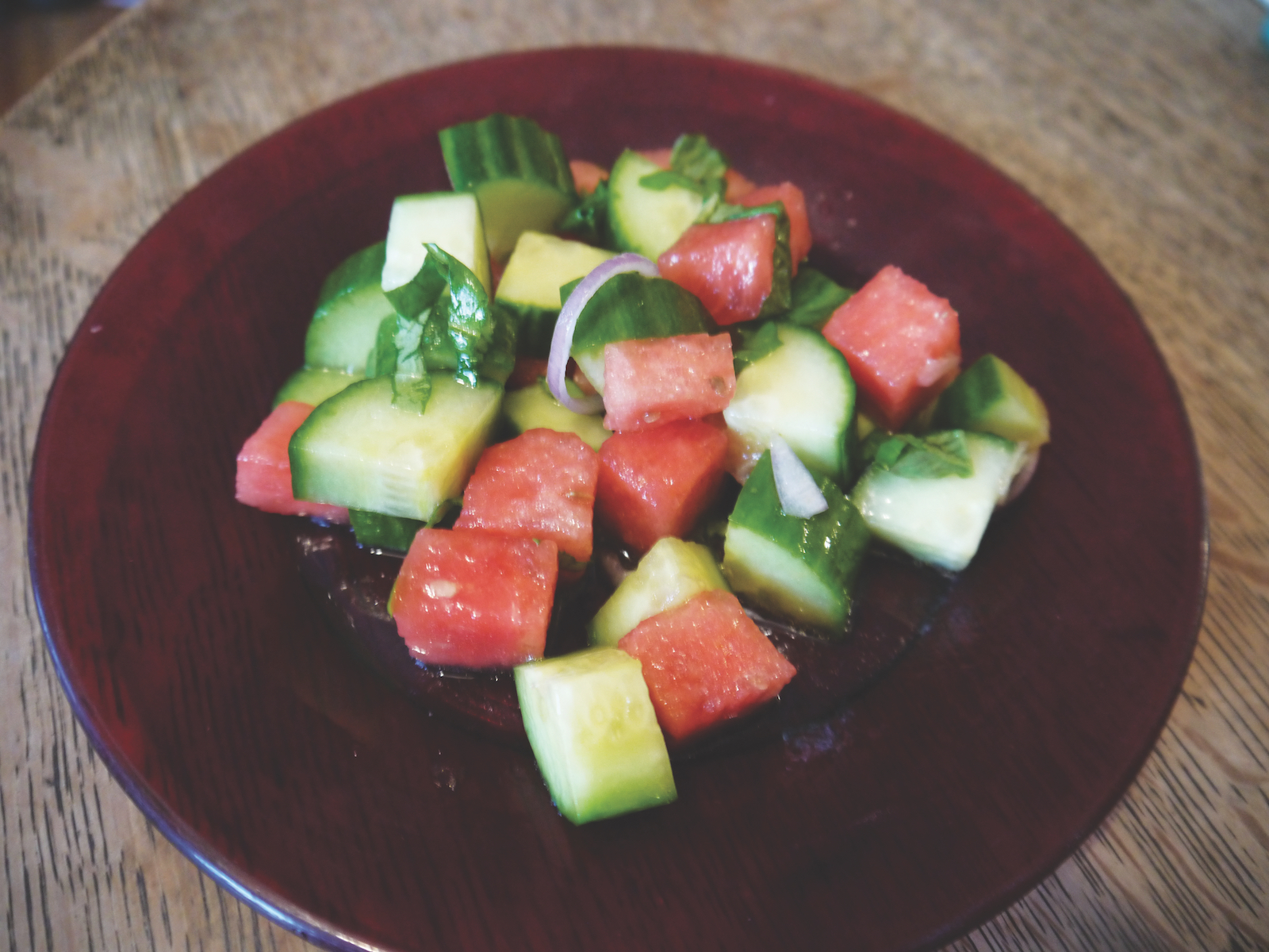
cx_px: 634
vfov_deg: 49.7
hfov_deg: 63.4
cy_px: 476
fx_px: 1026
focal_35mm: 28
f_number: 3.5
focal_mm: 14
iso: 800
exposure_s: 1/20
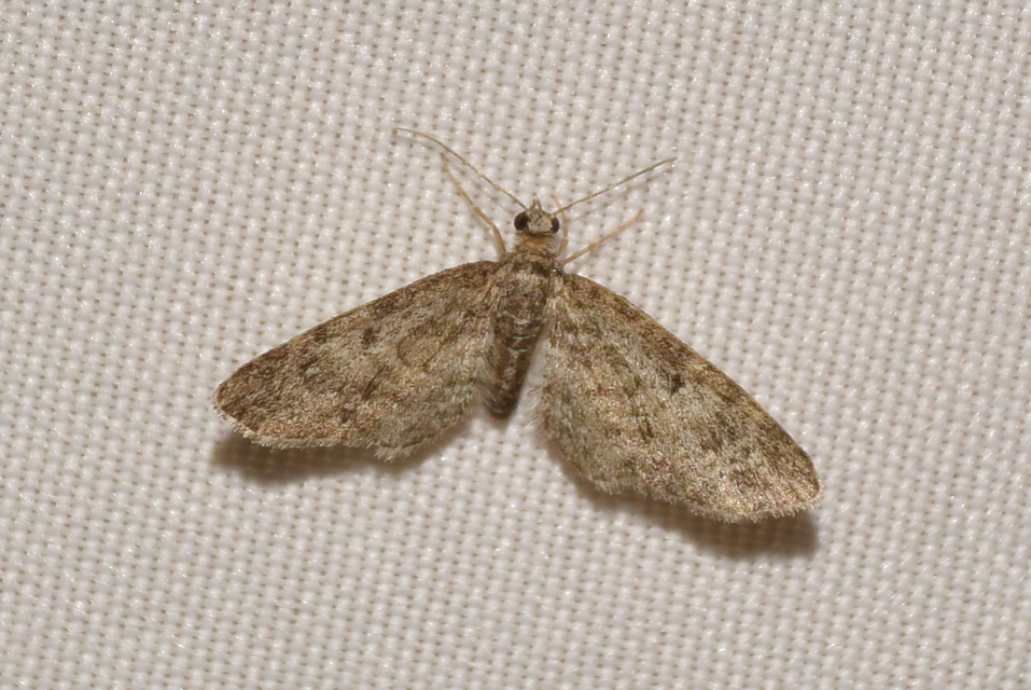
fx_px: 6020
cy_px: 345
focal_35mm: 210
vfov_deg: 6.6
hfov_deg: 9.8
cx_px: 516
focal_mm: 140
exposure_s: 1/160
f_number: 10
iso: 125
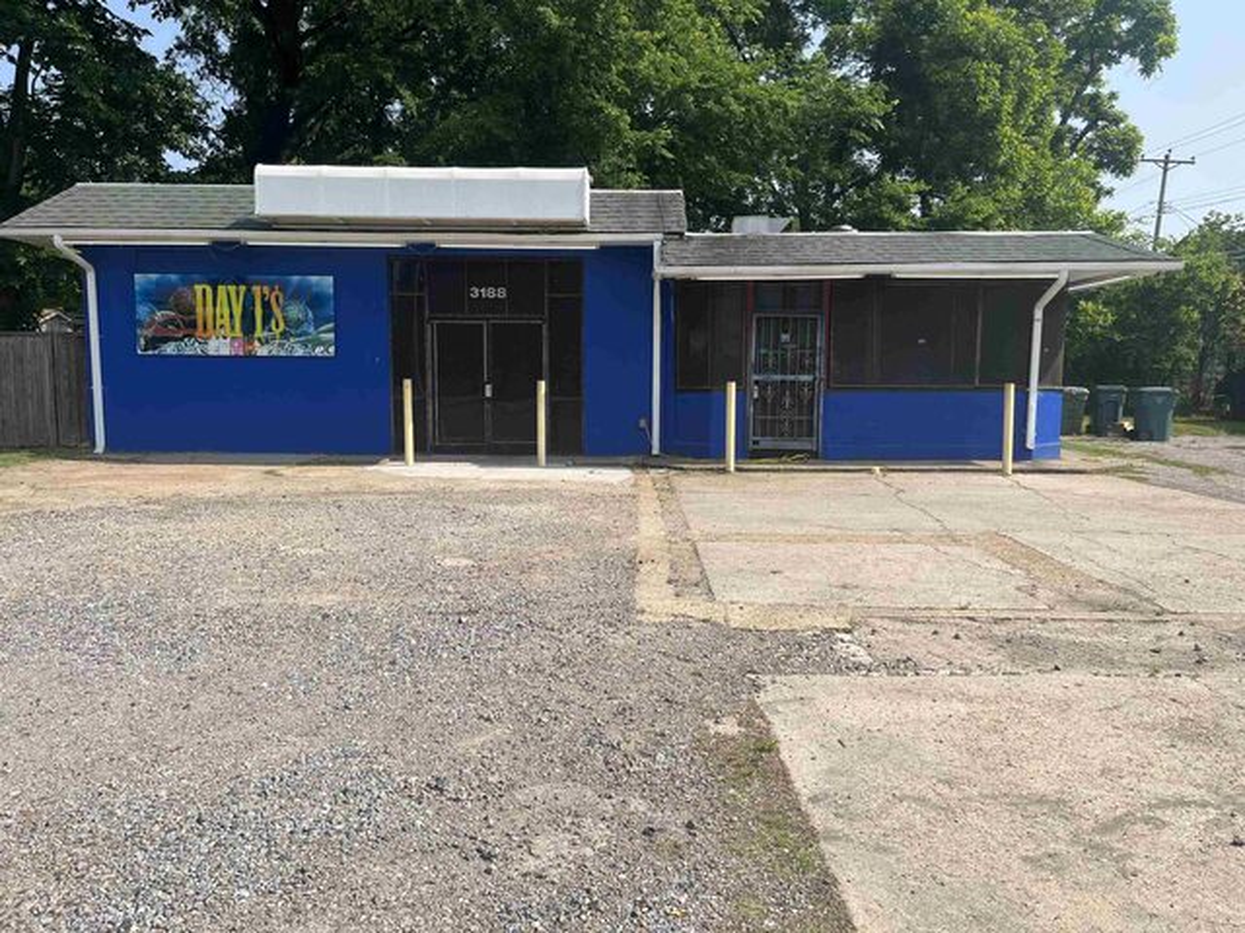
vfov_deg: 53.1
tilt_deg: -5.1
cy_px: 466
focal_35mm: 26
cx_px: 622
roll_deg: +0.2
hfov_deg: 67.3
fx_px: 935
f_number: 1.6
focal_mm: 5.1
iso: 50
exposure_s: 1/2755
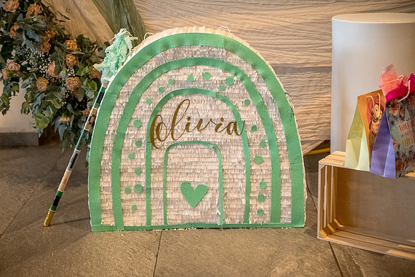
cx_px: 208
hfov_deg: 33.4
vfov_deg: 22.6
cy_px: 138
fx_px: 692
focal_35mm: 60
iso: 3200
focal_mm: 60
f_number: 3.5
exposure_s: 1/250
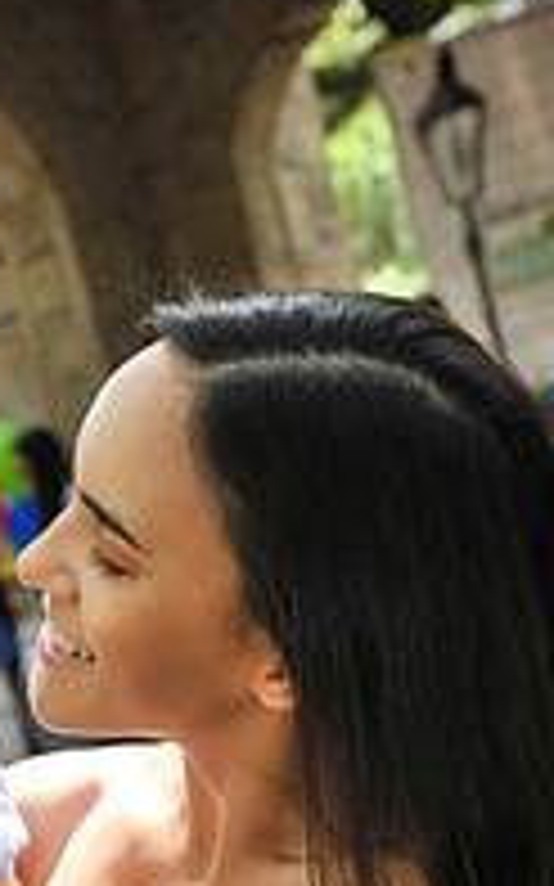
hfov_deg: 8.0
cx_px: 38
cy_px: 980
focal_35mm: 163
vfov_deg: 12.6
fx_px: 3941
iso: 640
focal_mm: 70
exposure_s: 1/160
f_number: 8
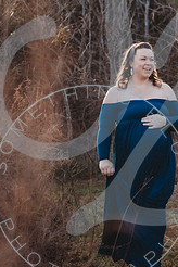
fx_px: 949
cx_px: 141
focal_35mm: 128
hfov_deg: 10.7
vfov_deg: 16.0
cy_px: 103
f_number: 2.8
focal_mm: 70
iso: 100
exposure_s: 1/640
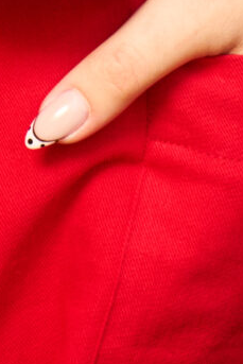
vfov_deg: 3.8
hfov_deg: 2.6
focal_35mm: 522
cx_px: -281
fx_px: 5280
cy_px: -946
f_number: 2.8
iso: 500
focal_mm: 70
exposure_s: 1/160
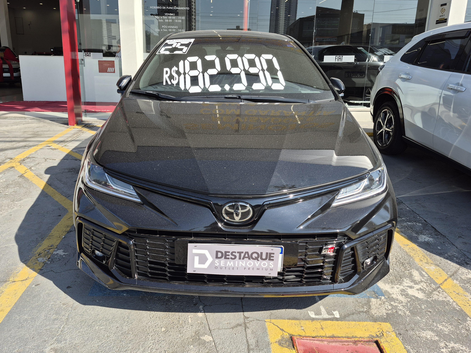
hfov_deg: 65.2
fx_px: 367
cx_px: 213
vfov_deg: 51.3
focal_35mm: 27
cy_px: 164
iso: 25
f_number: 1.8
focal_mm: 5.4
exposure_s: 1/990
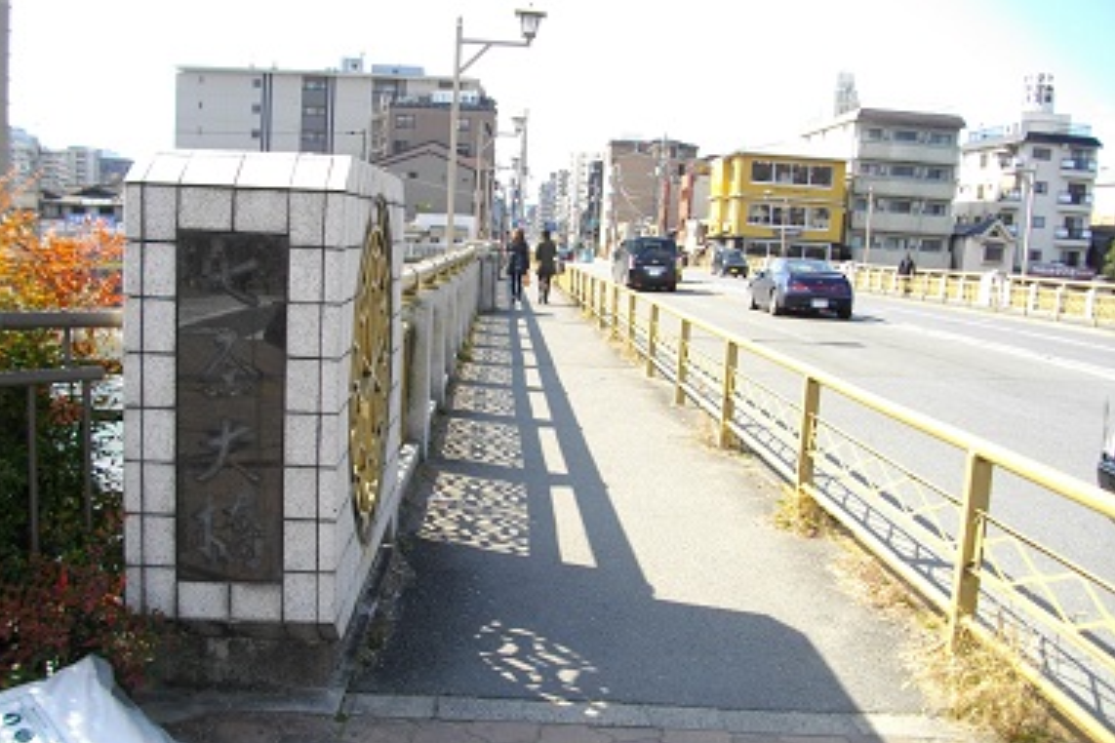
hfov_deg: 55.8
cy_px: 377
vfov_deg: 38.9
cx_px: 549
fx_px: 1053
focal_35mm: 34
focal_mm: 5.7
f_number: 2.9
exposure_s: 1/500
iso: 100
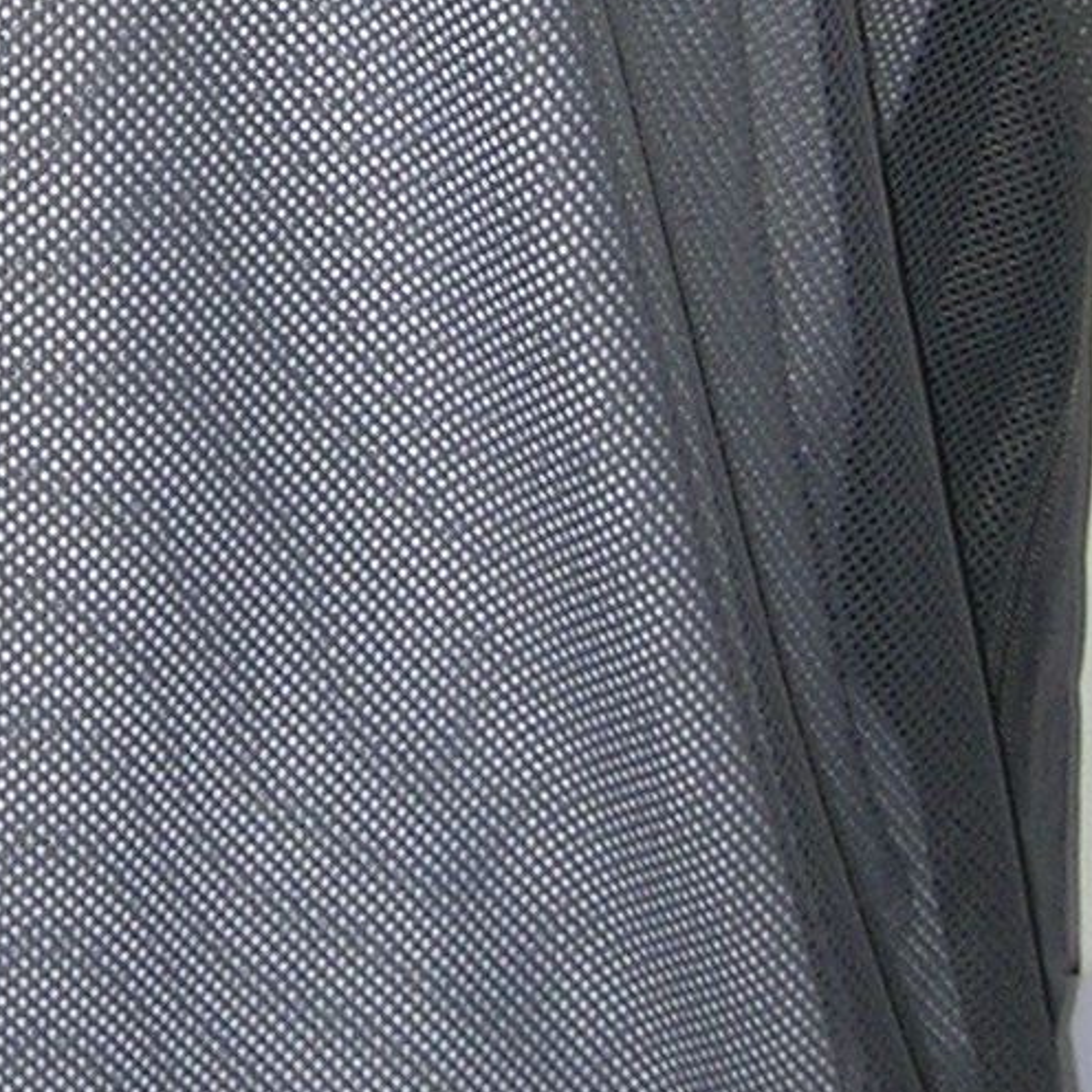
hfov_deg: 11.0
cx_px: -176
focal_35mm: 157
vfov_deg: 10.6
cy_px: -760
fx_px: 5603
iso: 50
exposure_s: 1/60.1
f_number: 2.9
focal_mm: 5.7
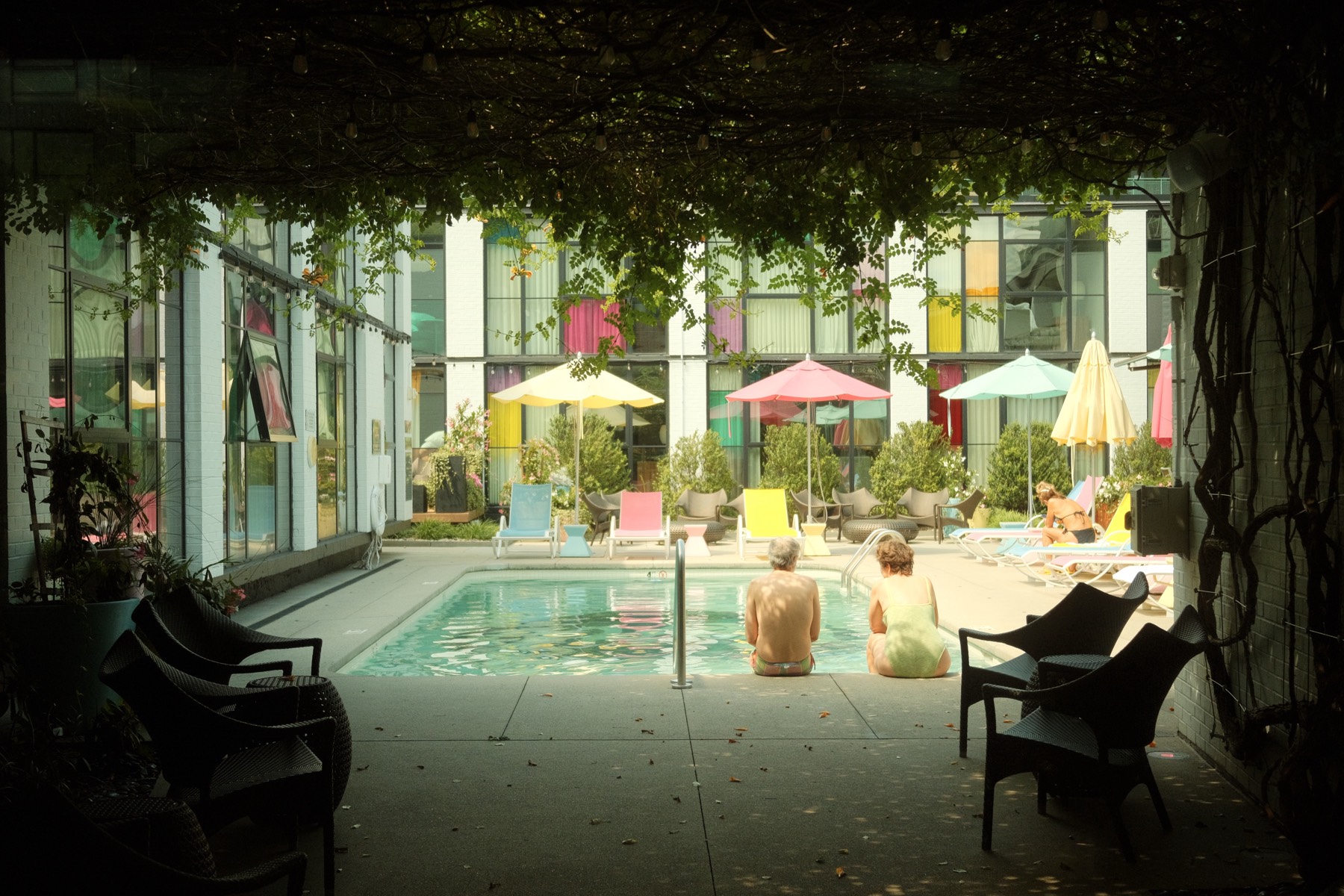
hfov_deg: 47.4
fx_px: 1531
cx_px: 672
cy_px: 448
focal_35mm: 41
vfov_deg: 32.6
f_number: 2.8
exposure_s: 1/2500
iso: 1250
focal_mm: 27
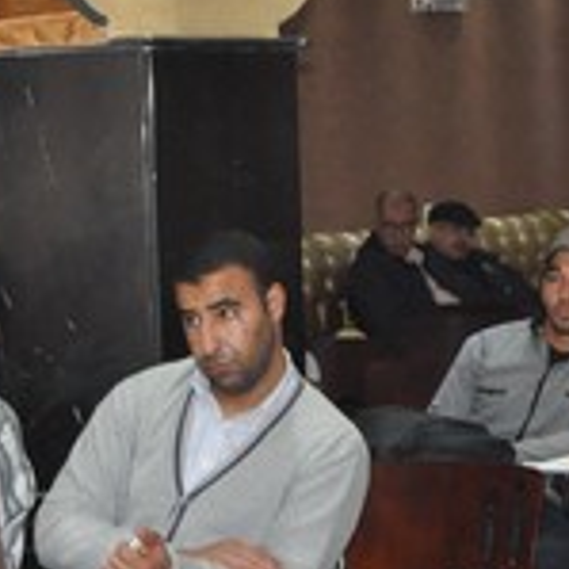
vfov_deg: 10.3
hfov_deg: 10.3
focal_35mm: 170
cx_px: 187
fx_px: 3158
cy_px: 300
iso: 800
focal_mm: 31
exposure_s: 1/60
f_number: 4.2
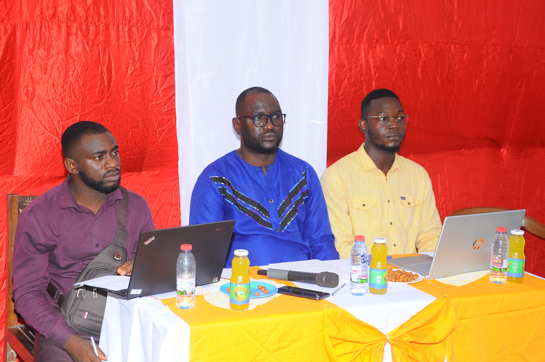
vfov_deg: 20.1
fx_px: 1021
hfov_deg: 29.9
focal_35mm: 68
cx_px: 272
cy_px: 181
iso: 400
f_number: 6.3
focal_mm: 45
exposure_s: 1/80
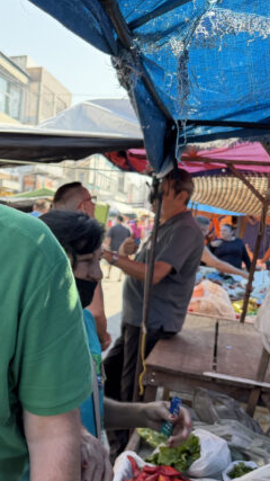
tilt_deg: -5.5
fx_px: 599
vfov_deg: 43.4
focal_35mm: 47
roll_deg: -1.7
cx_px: -106
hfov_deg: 22.1
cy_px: 300
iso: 100
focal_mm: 6.76
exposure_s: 1/671
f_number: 1.78
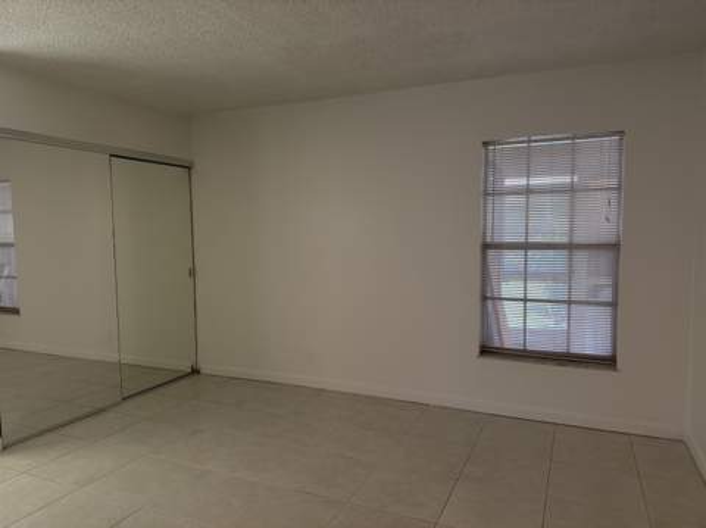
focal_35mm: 24
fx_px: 489
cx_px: 353
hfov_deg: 71.7
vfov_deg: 56.7
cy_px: 264
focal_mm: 6.76
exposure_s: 1/60
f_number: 1.78
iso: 160
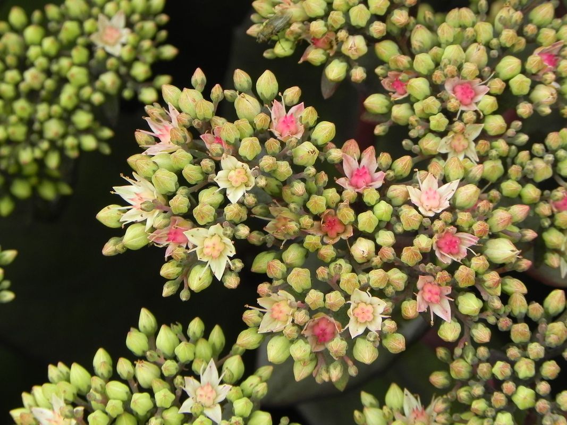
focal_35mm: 212
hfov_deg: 9.3
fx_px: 3472
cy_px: 212
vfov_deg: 7.0
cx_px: 284
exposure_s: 1/160
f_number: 5.6
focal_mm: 37.7
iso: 160
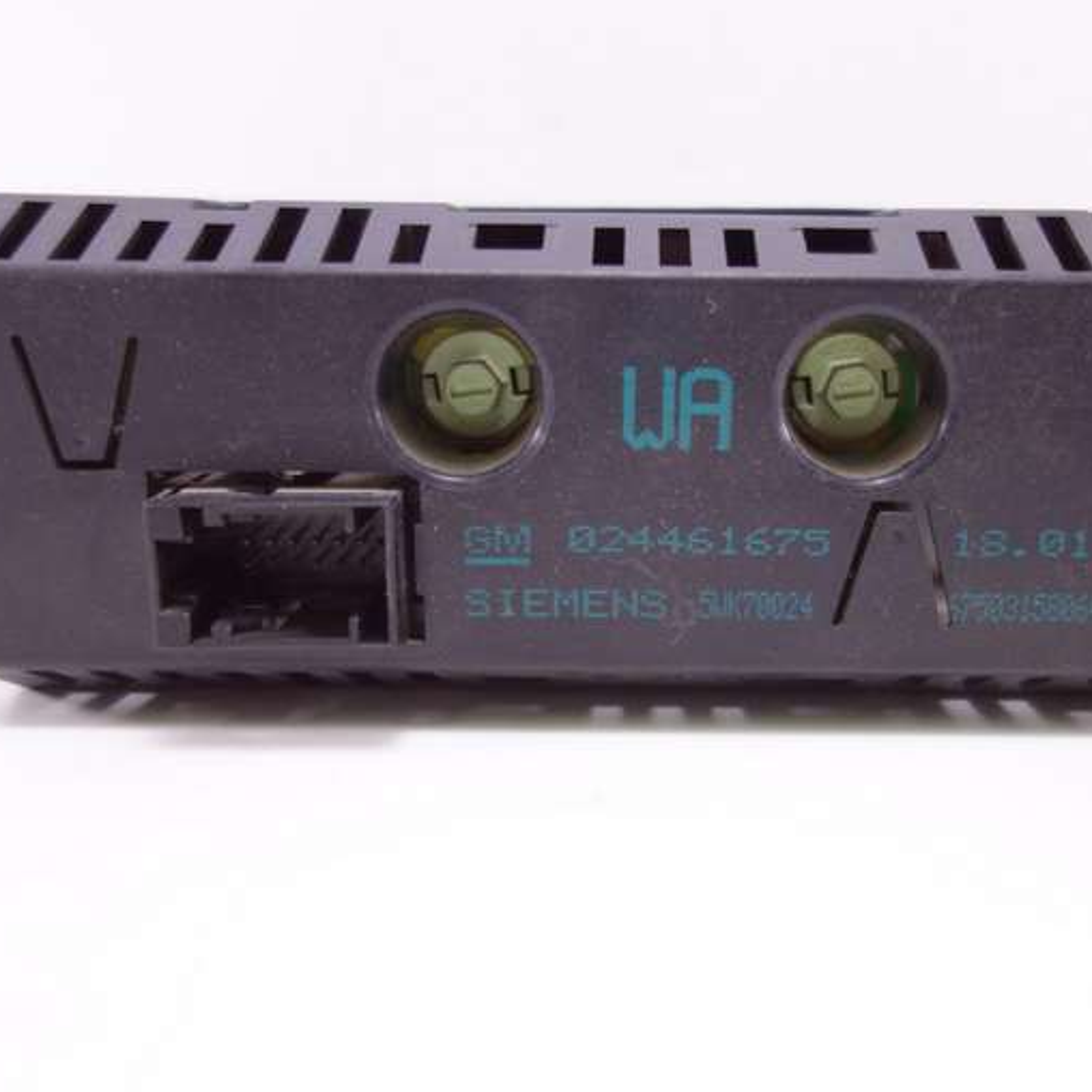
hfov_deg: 45.8
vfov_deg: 46.0
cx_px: 658
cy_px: 544
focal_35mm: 36
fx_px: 1285
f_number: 1.8
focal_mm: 10.4
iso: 125
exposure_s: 1/80
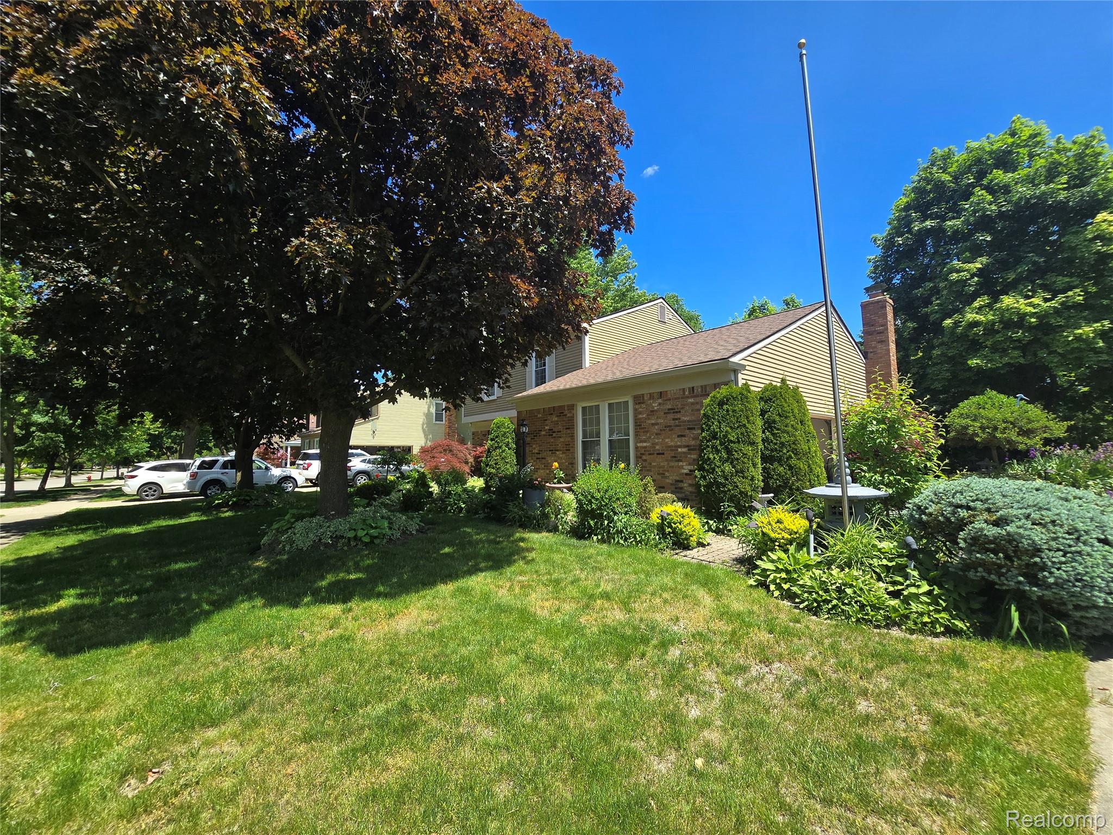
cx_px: 556
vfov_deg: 89.9
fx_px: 418
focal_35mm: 13
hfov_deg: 106.2
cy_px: 418
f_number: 2.2
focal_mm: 2.2
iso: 50
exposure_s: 1/1272
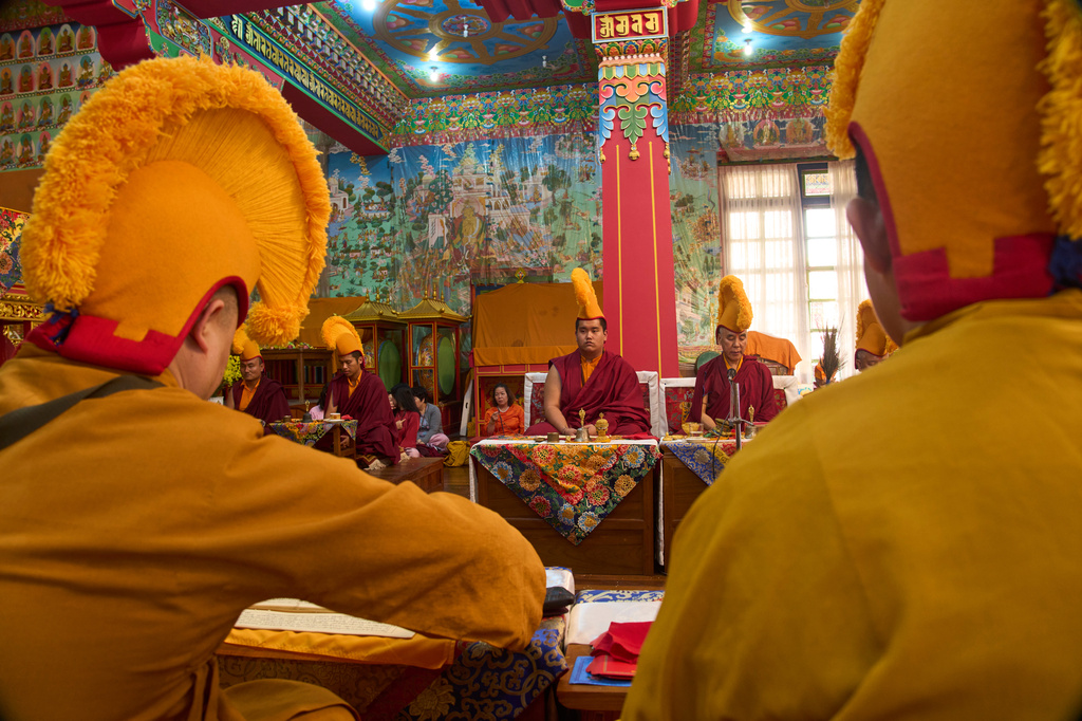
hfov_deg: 73.8
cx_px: 541
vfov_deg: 53.1
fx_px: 721
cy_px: 360
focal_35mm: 24
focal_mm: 24
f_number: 6.3
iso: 1600
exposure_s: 1/20
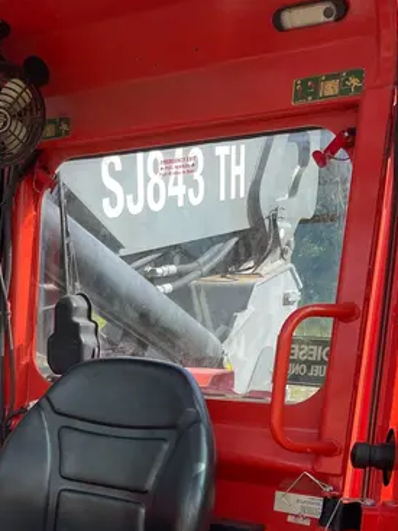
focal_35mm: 52
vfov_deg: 33.7
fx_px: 798
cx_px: 52
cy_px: 527
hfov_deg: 27.2
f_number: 1.6
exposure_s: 1/316
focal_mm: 4.2
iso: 32
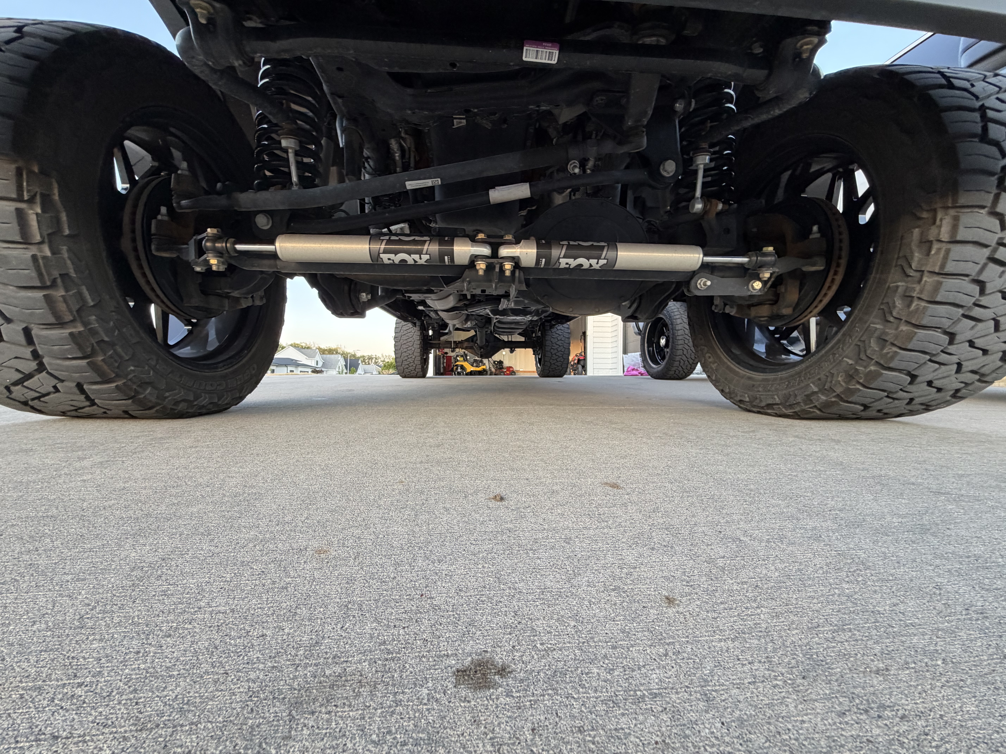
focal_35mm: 14
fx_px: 407
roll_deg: -0.7
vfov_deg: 85.7
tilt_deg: +0.8
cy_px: 377
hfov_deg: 102.1
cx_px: 503
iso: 250
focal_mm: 2.22
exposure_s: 1/121
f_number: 2.2
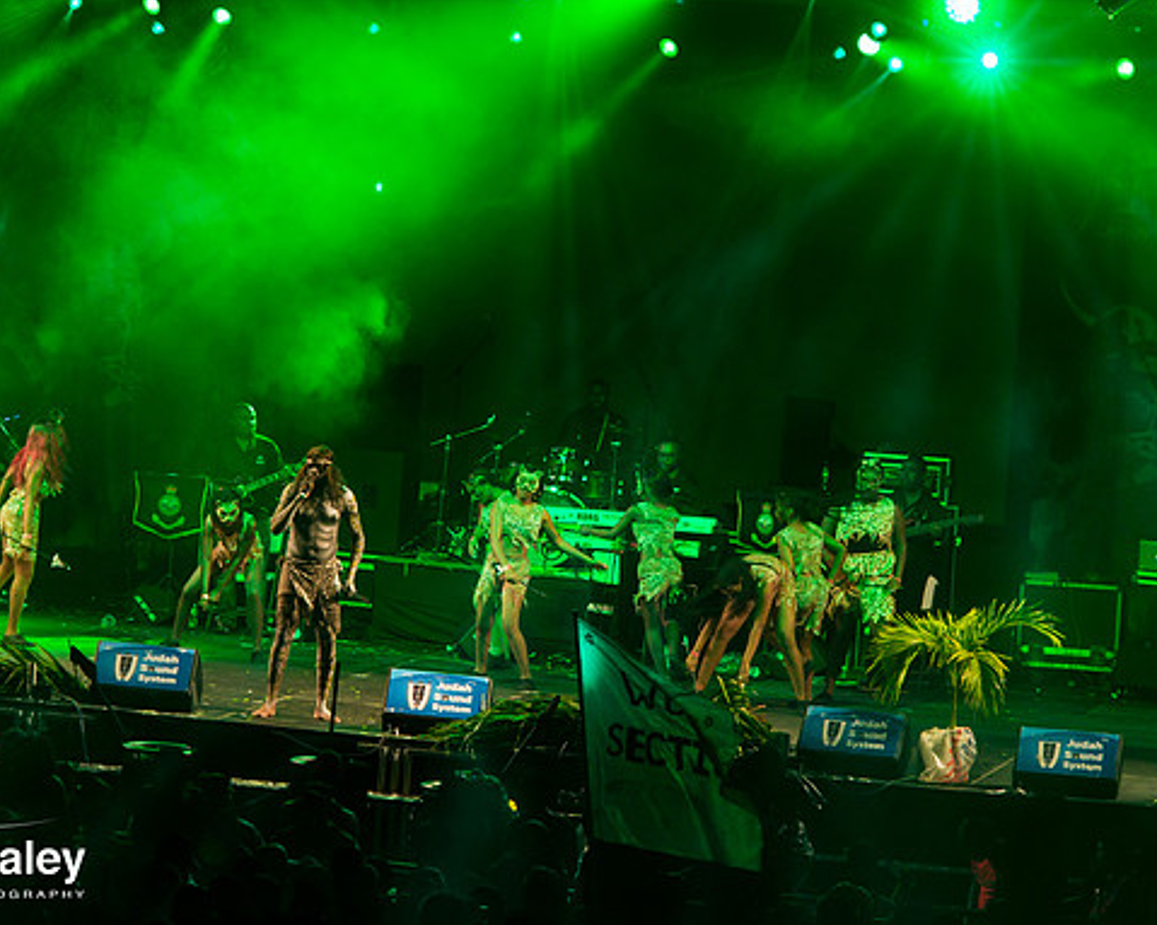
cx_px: 570
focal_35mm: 227
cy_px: 464
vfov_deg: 6.8
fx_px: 7772
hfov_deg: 8.5
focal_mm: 200
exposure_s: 1/200
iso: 3200
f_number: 5.6
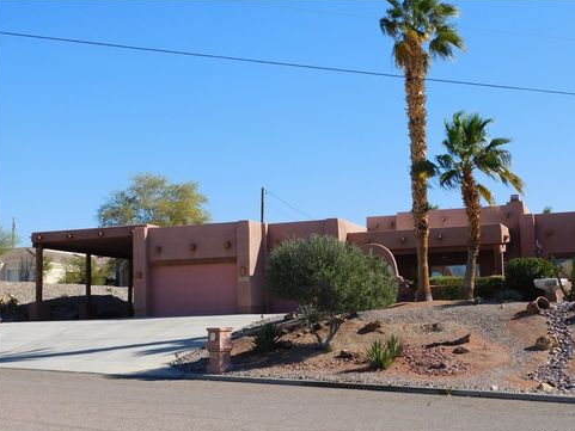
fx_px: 881
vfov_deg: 27.5
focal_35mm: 53
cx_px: 292
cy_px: 223
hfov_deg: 36.2
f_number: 3.8
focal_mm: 9
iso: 125
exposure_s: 1/1000
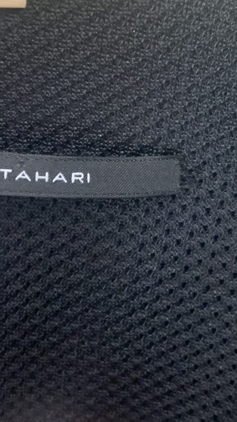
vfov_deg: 34.3
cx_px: -20
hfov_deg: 19.0
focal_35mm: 61
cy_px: 177
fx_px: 681
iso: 400
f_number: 1.8
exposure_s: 1/40
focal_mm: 4.25
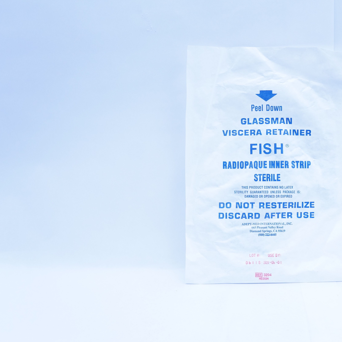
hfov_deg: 40.0
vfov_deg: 41.3
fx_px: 454
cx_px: 259
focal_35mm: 41
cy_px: 170
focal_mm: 21
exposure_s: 1/200
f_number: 4.5
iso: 800
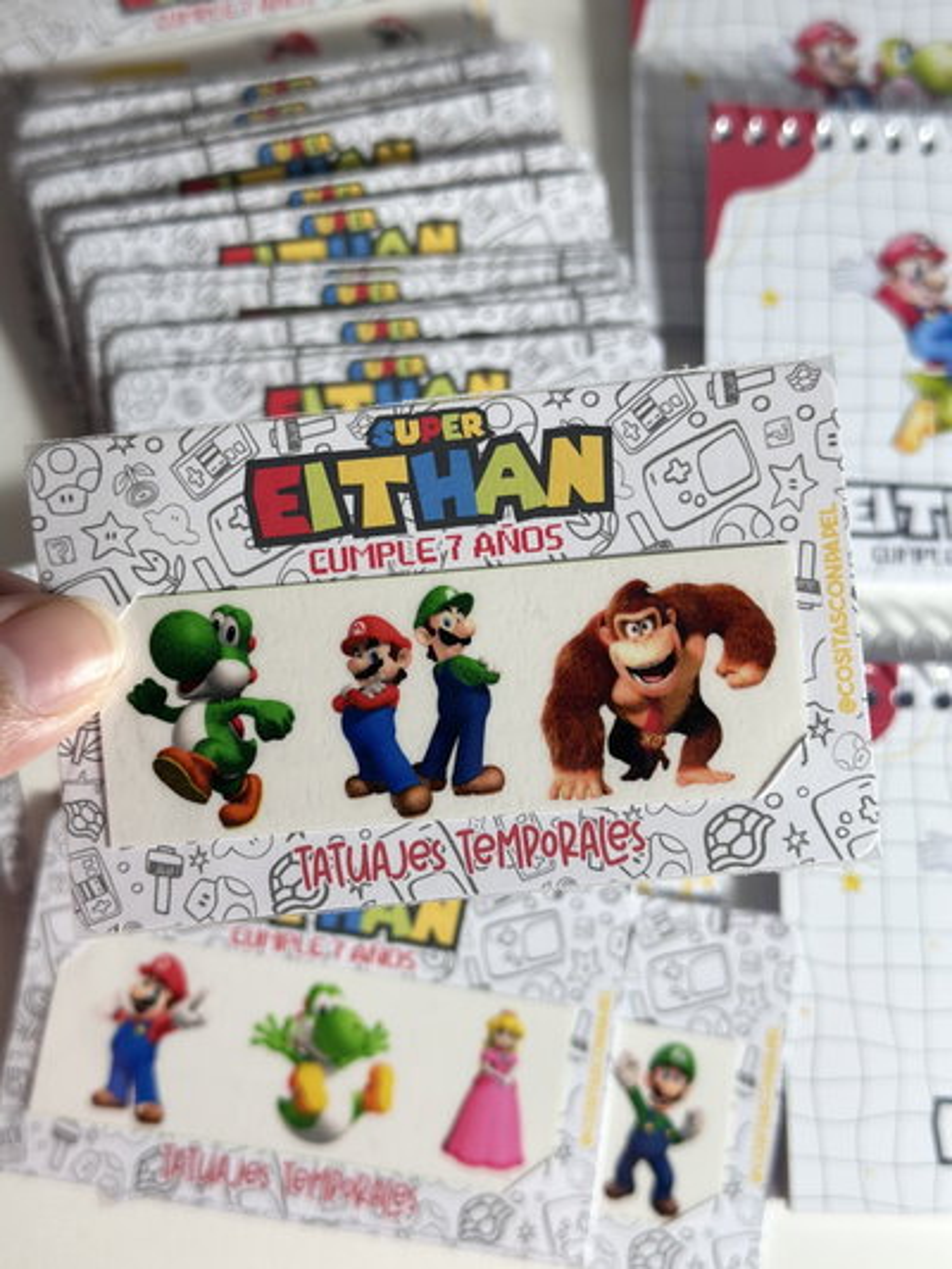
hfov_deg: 30.3
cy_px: 634
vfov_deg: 39.6
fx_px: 1759
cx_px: 476
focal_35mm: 48
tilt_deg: -70.1
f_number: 1.78
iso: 80
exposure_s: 1/141
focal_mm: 6.86
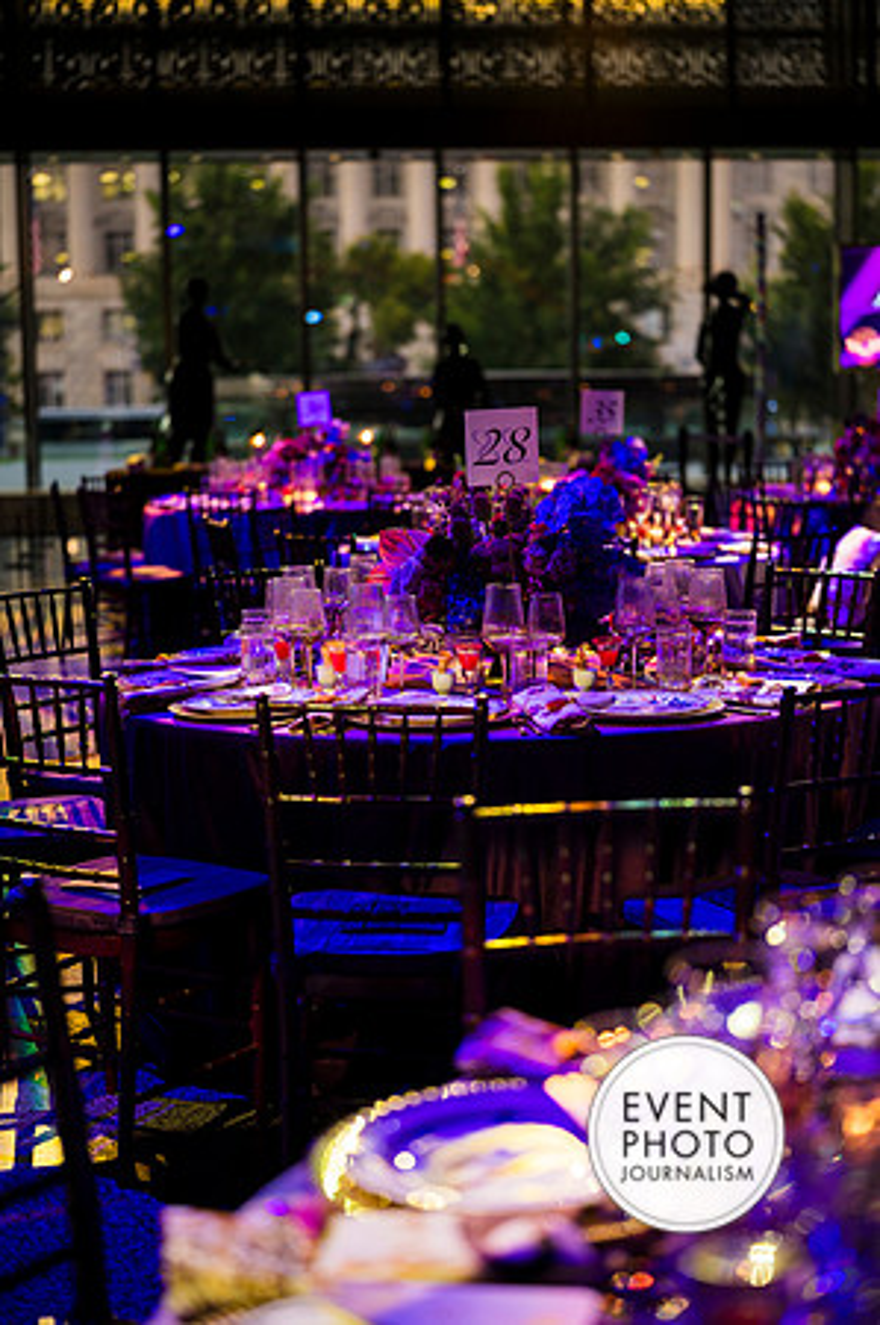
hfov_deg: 24.6
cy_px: 662
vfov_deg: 36.3
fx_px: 2021
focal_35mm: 55
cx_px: 440
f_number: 1.8
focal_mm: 55
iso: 500
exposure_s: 1/125
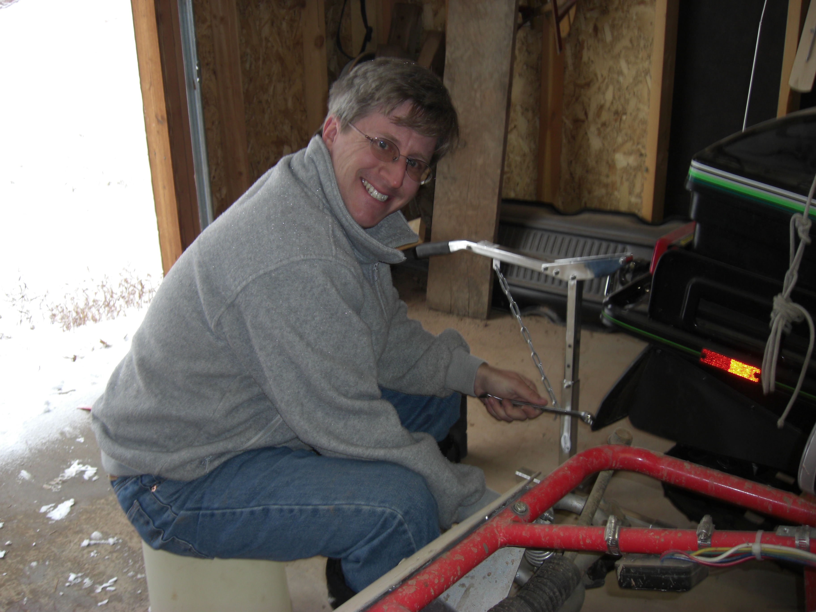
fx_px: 896
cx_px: 408
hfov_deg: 49.0
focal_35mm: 38
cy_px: 306
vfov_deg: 37.7
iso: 100
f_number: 2.8
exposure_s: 1/60
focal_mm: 7.9
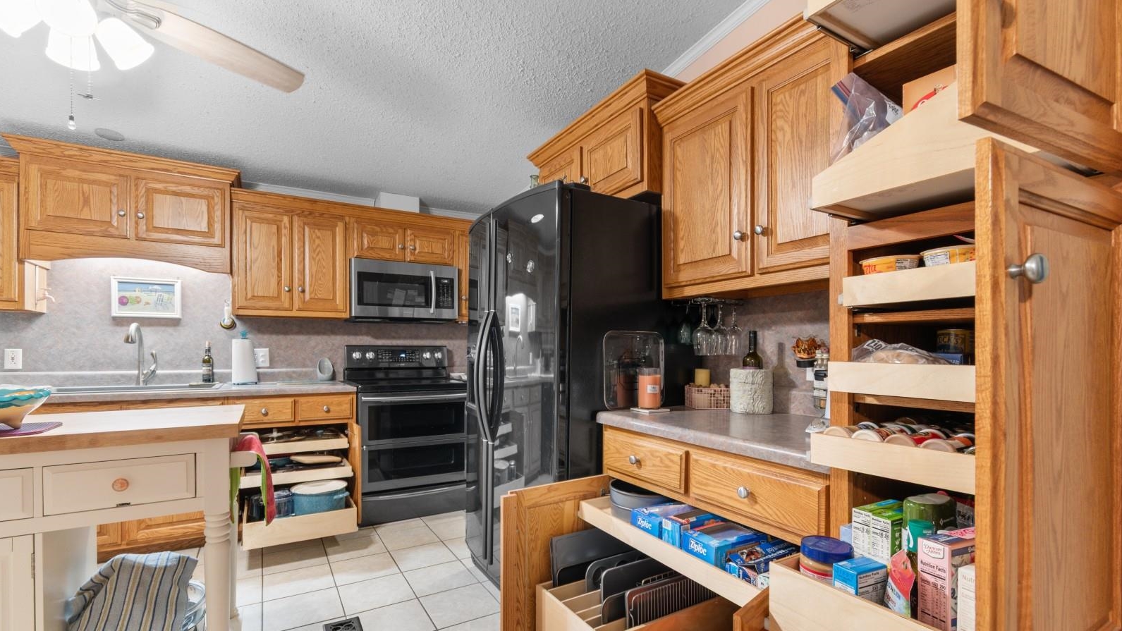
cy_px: 357
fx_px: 476
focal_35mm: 16
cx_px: 557
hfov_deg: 99.4
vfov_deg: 66.8
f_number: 4.5
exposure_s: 8
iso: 100
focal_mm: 10
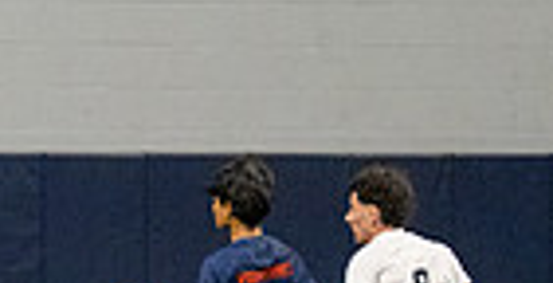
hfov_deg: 1.8
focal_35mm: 1222
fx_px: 17536
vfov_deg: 0.9
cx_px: -417
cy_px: 491
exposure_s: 1/1250
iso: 5000
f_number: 2.8
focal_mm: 200
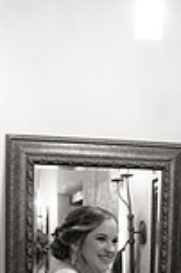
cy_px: 370
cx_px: 62
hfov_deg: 14.3
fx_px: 718
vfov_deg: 19.5
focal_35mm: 95
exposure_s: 1/200
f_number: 2.8
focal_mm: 32
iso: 2500
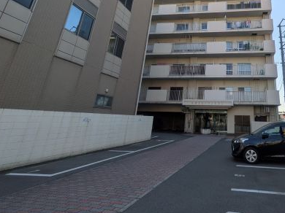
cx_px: 216
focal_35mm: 23
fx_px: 189
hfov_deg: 68.9
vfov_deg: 56.3
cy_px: 57
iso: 51
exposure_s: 1/1160
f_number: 2.2
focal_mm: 1.83
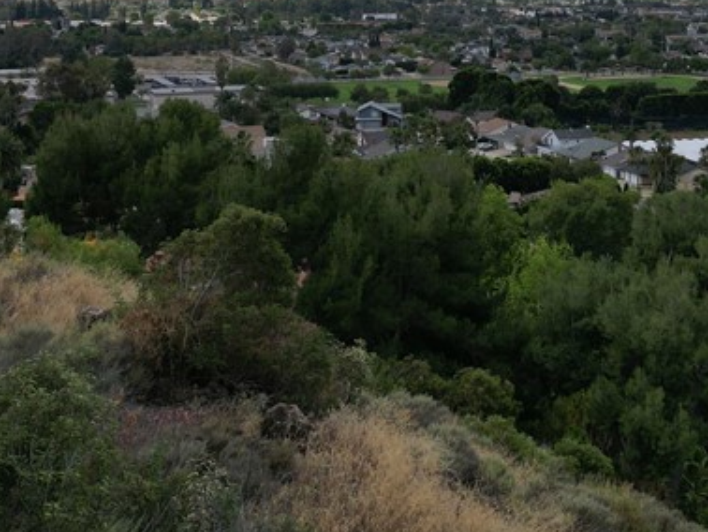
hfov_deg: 29.6
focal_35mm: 65
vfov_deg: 21.0
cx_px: 470
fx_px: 1330
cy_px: -114
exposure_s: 1/4000
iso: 100
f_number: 1.7
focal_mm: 6.72
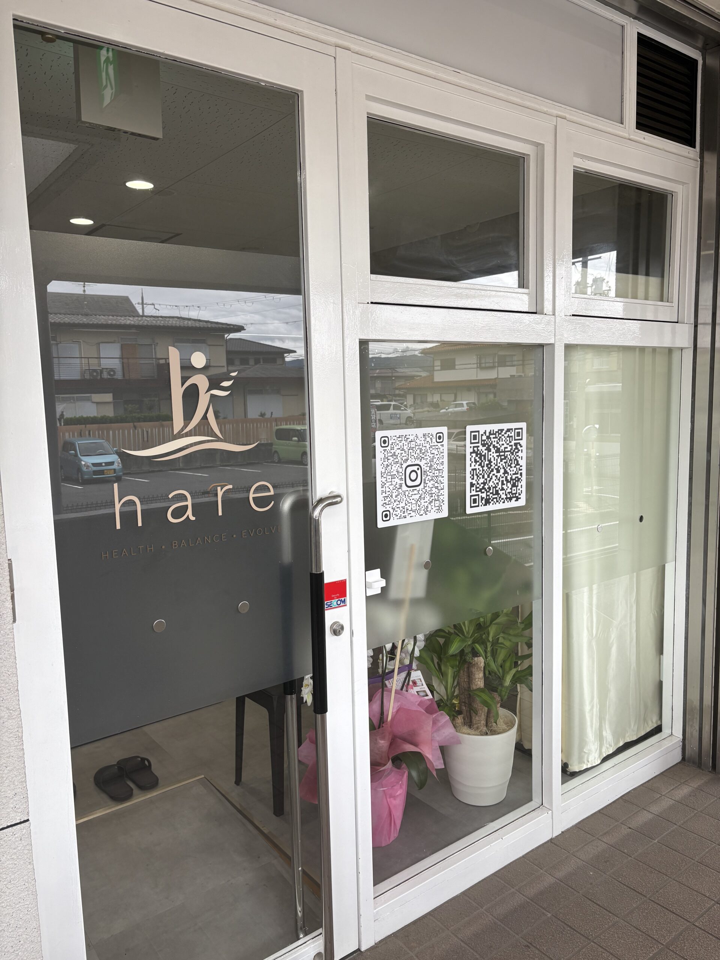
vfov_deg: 67.3
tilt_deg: -7.2
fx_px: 721
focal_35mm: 26
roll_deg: +1.5
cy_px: 480
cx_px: 360
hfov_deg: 53.1
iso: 40
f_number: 1.6
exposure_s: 1/122
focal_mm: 5.96
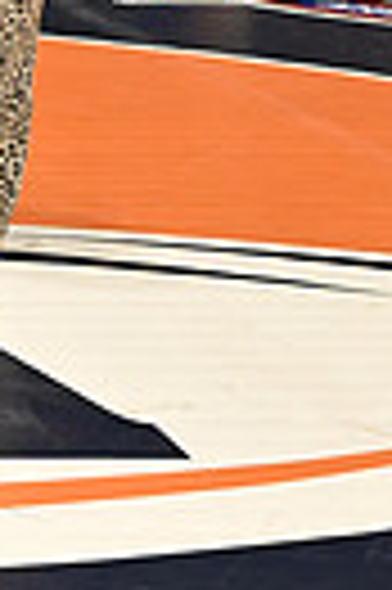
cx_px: -743
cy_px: -155
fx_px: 2538
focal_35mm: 155
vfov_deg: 12.9
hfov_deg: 7.8
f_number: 5.6
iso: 1600
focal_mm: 35
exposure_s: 1/160
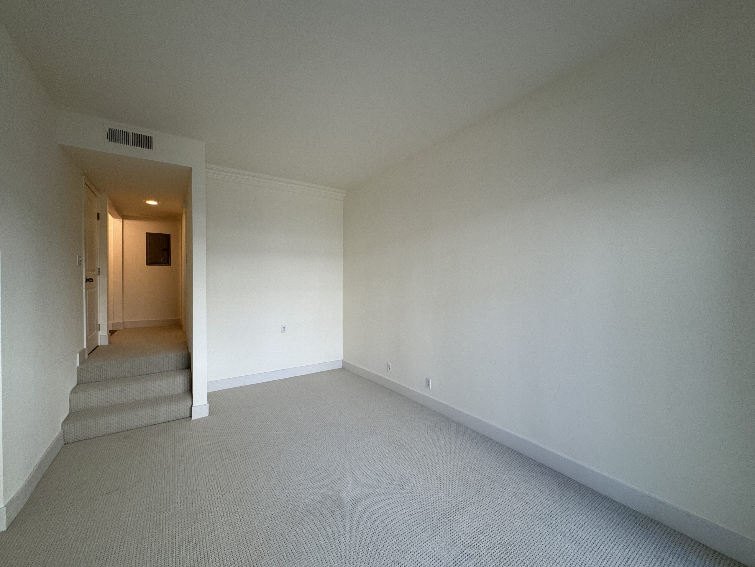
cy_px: 284
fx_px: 305
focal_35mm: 14
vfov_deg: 85.7
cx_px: 378
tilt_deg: -1.0
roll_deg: -0.6
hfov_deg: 102.1
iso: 100
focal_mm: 2.22
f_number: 2.2
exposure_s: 1/120
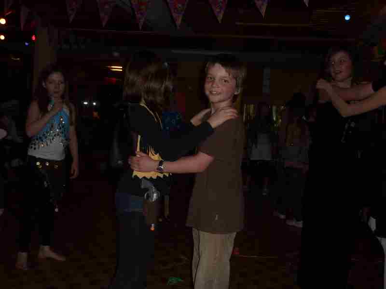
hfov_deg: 50.1
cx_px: 193
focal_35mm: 37
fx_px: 413
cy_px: 144
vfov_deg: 38.7
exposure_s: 1/30
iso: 80
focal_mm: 6.1
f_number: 3.6
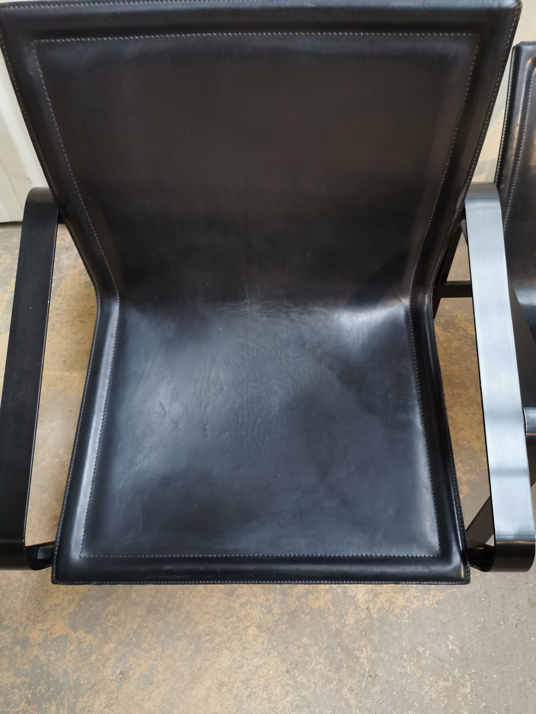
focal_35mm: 27
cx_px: 268
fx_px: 557
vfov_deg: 65.3
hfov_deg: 51.4
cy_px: 357
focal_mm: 5.58
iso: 640
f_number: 1.8
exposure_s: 1/25
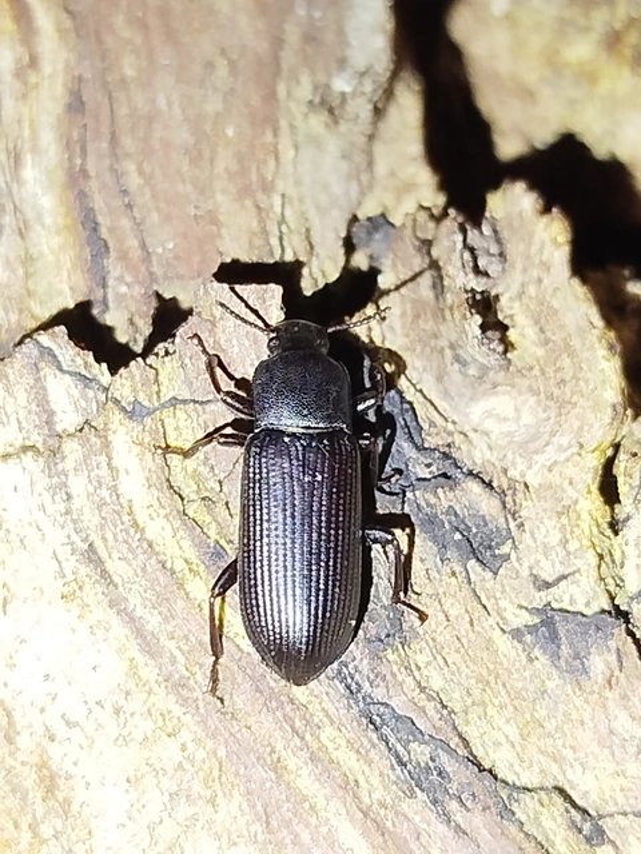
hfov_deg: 15.9
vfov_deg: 21.1
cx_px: 320
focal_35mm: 93
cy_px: 427
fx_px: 2296
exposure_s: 1/33
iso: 250
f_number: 1.7
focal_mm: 5.31
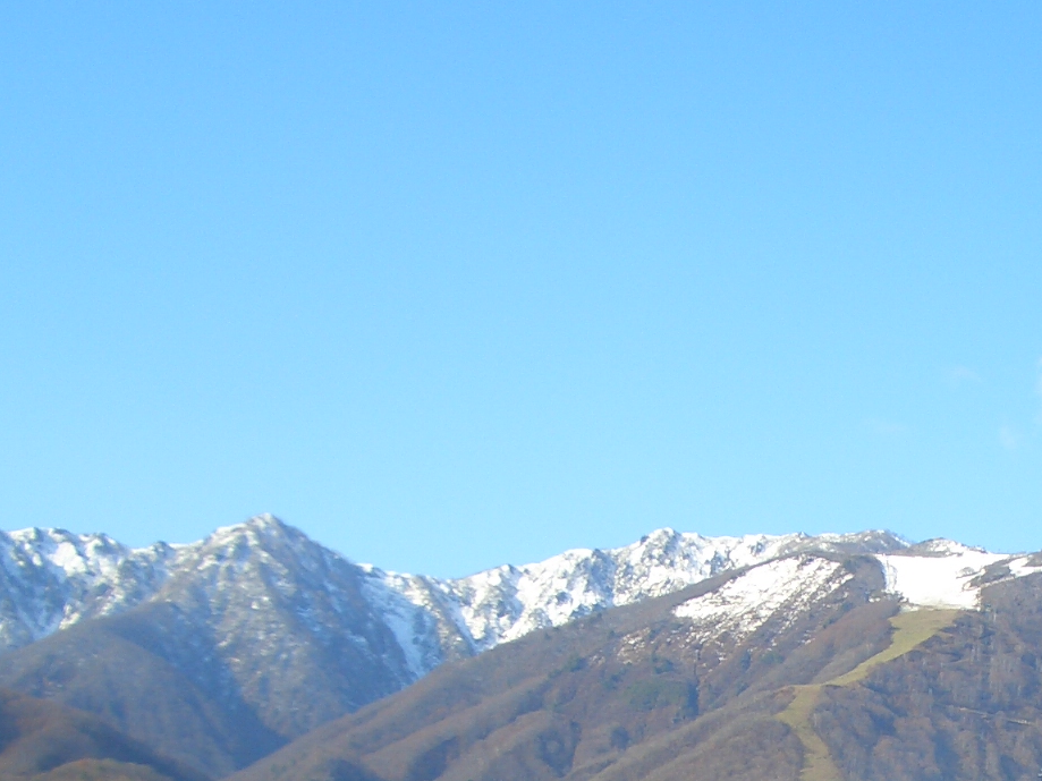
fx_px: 2348
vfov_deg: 18.2
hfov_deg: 24.3
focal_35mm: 78
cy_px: 854
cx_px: 932
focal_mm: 5.8
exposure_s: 1/250
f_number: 4.3
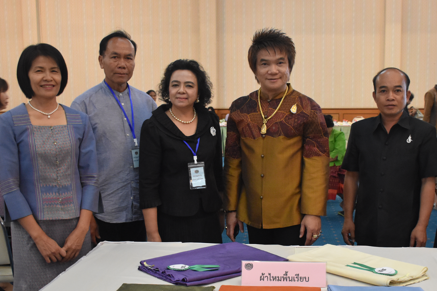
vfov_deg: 29.1
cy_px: 190
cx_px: 250
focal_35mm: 46
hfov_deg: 42.6
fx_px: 558
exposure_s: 1/60
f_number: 3.5
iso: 2800
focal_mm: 20
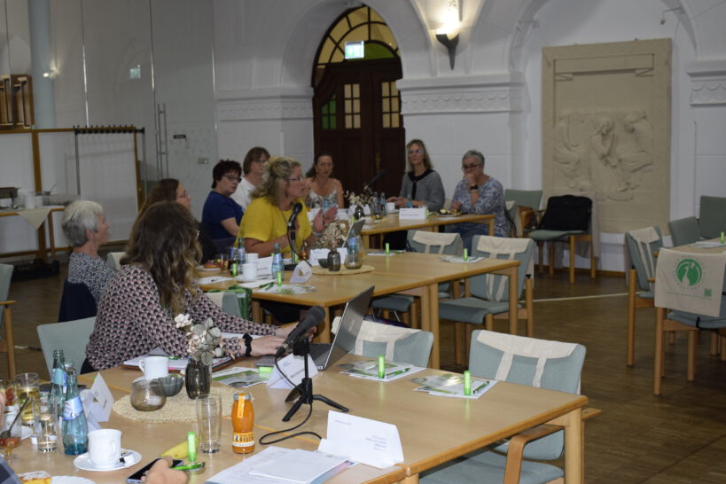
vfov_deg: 26.7
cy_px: 272
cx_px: 312
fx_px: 1021
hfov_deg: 39.1
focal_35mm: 51
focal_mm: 27
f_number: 5
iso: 800
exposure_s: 1/100
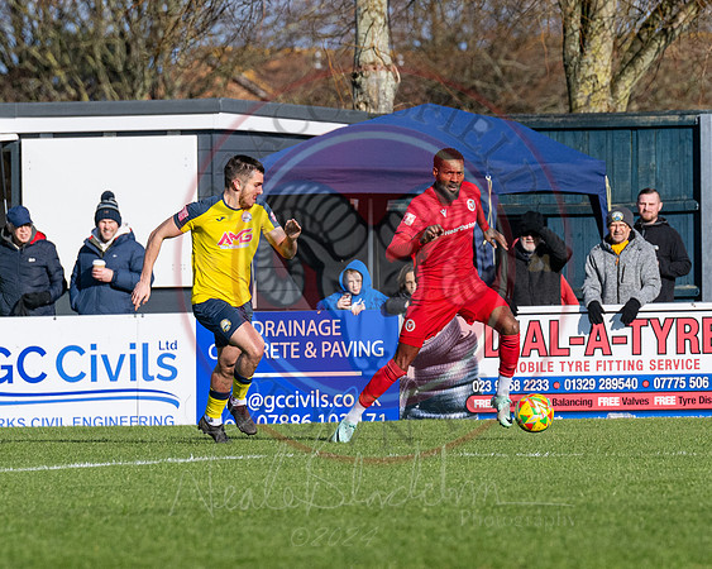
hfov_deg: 4.3
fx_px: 9554
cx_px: 517
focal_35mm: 454
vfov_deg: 3.4
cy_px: 309
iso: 400
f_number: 4.5
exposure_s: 1/6400
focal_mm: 170
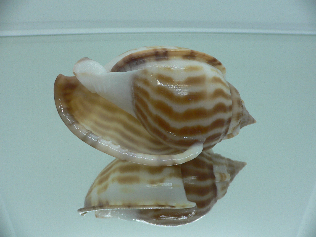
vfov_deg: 40.7
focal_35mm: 35
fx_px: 320
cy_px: 118
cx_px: 158
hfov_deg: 52.6
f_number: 2.8
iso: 80
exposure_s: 1/60
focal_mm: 4.6
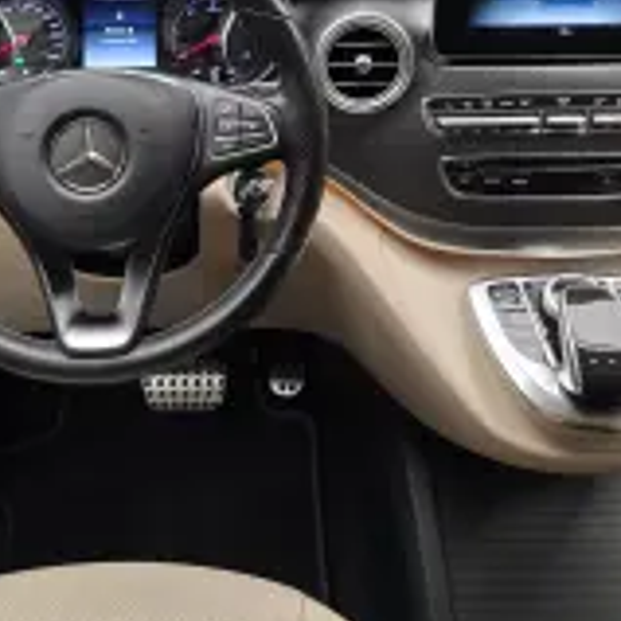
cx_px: 203
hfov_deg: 36.4
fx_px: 934
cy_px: 203
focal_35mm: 46
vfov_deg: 36.4
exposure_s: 1/52.5
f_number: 1.7
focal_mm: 6.3
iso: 160
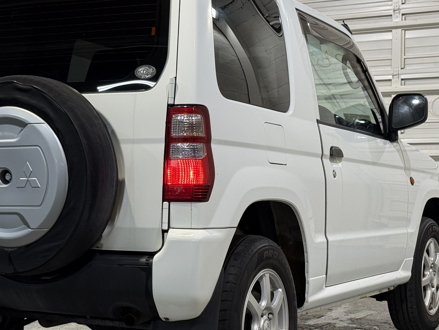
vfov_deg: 18.4
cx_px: 166
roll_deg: -0.1
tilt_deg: -0.4
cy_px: 183
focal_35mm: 80
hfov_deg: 24.4
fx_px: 1015
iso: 100
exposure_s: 1/60
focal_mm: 6.76
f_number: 1.78
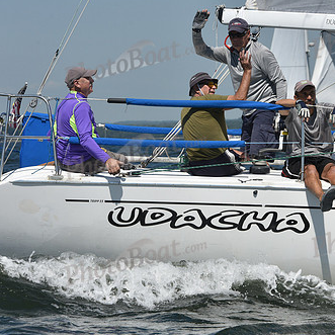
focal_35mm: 186
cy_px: 193
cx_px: 260
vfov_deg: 9.4
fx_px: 2037
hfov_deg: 9.4
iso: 250
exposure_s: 1/1250
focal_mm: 125
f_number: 10
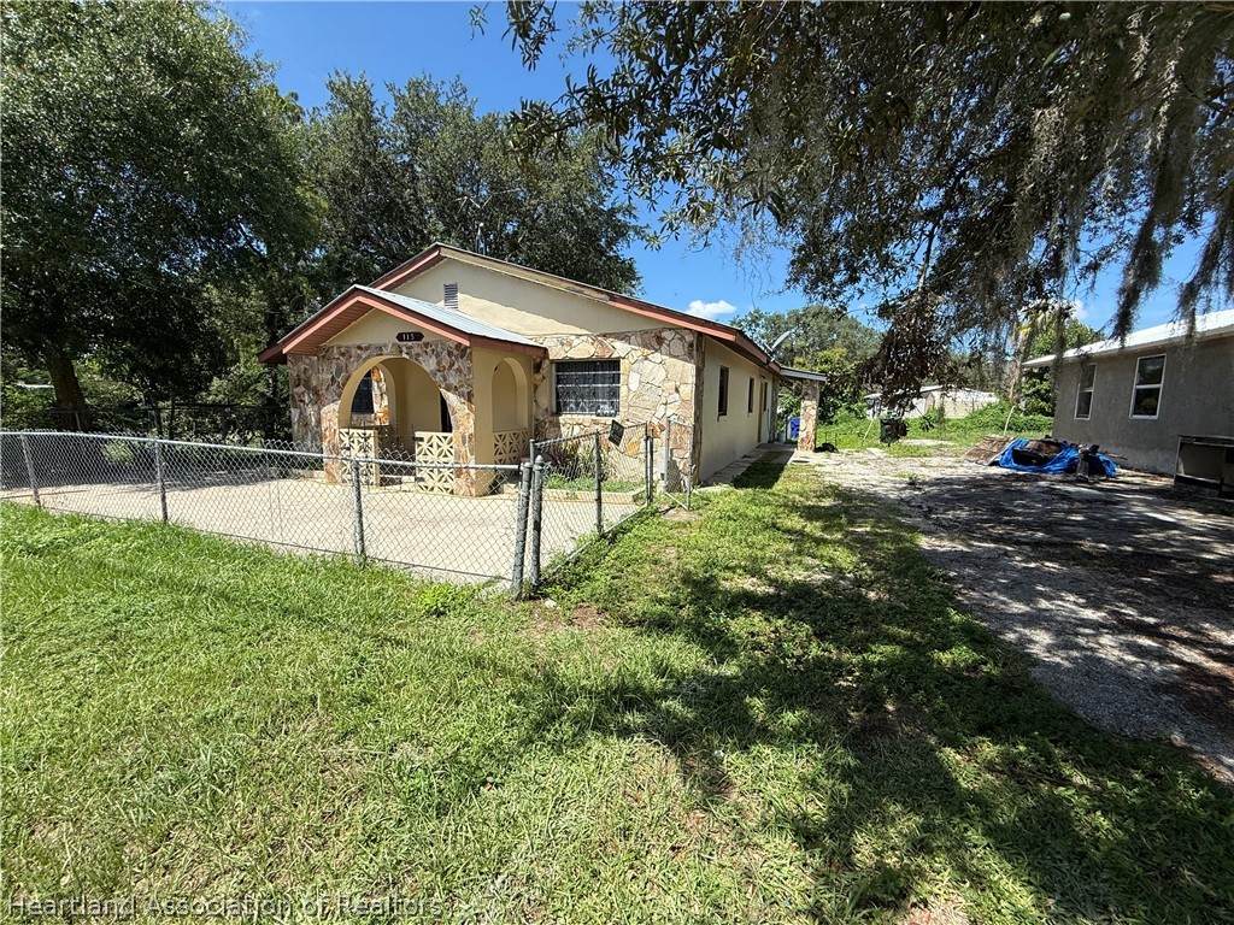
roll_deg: -0.9
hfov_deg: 102.1
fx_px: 499
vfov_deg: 85.7
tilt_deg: -6.8
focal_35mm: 14
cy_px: 462
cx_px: 617
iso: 50
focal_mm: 2.22
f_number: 2.2
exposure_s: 1/1698
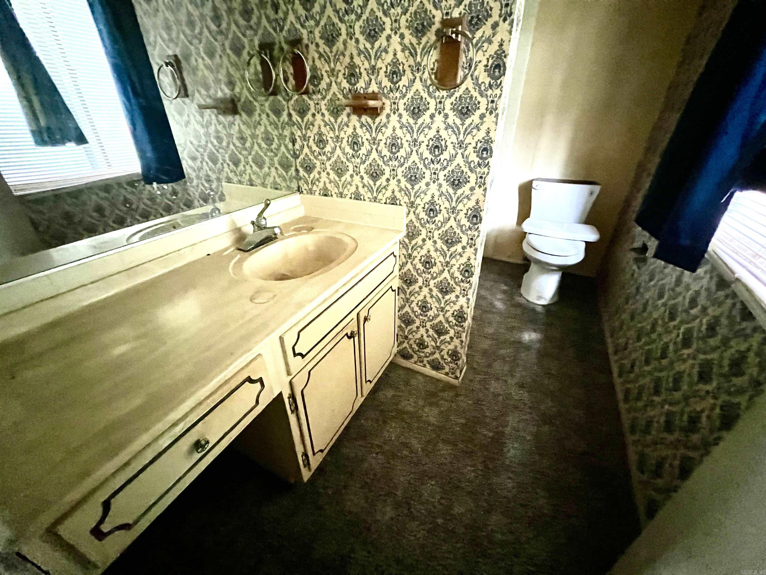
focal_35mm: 13
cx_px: 383
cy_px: 288
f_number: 1.8
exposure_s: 1/30
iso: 1250
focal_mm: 1.57
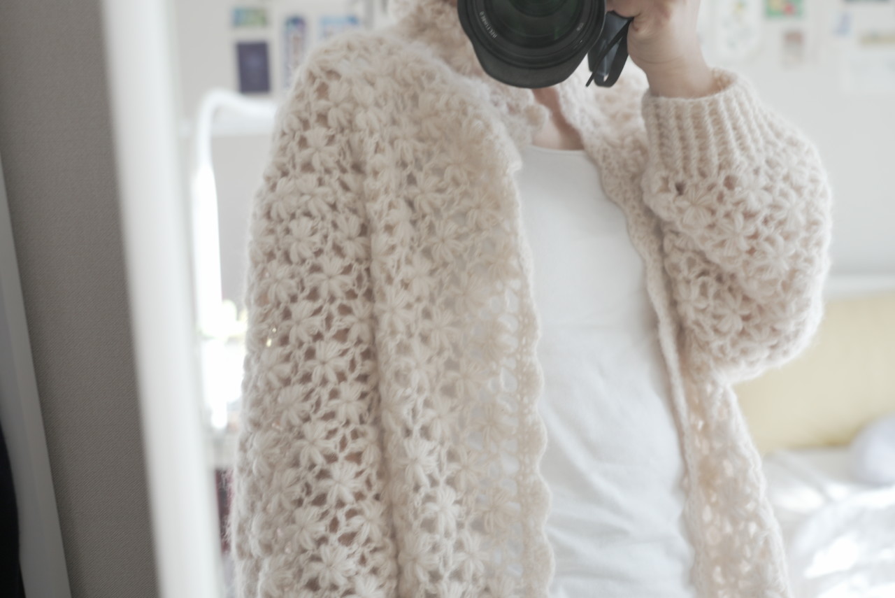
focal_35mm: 52
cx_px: 448
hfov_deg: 38.2
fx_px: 1293
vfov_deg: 26.0
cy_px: 299
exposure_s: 1/60
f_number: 4
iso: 500
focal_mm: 52
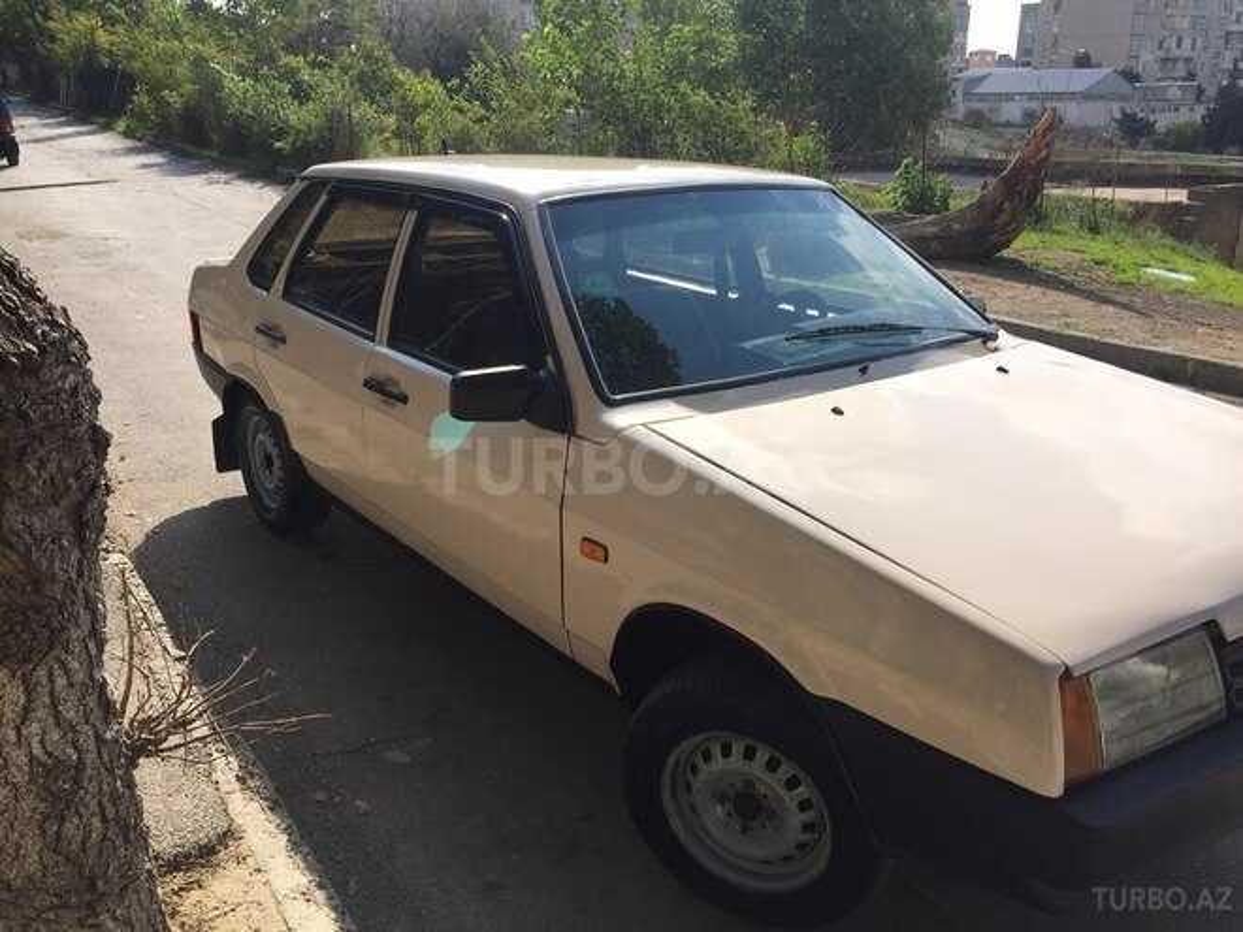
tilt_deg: -20.2
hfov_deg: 61.7
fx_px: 1041
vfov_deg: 48.2
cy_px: 466
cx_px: 622
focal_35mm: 29
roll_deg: +0.5
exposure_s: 1/2083
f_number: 2.2
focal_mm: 4.15
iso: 32
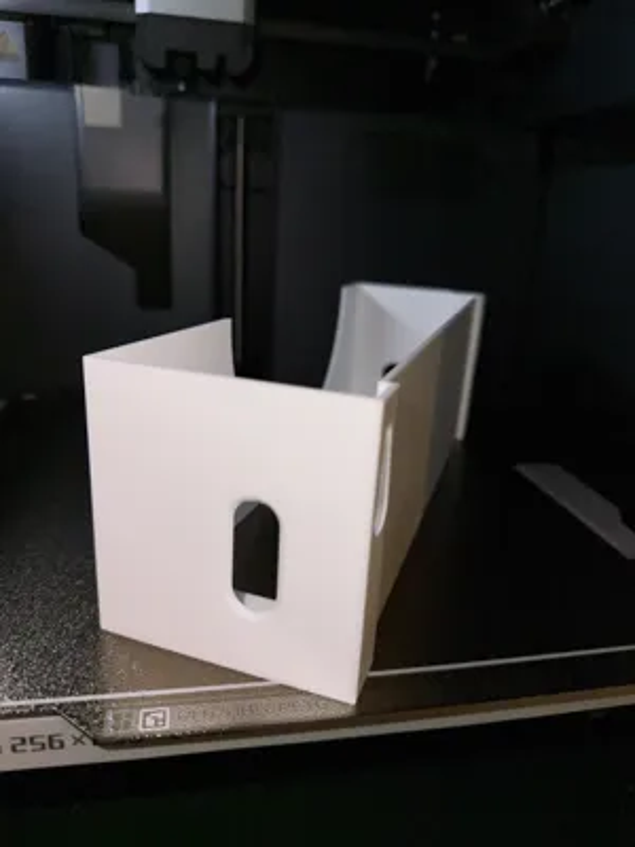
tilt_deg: -18.0
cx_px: 318
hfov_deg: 56.8
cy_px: 424
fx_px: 587
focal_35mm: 24
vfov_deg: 71.6
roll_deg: -3.4
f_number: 1.78
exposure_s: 1/95
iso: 50
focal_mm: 6.76
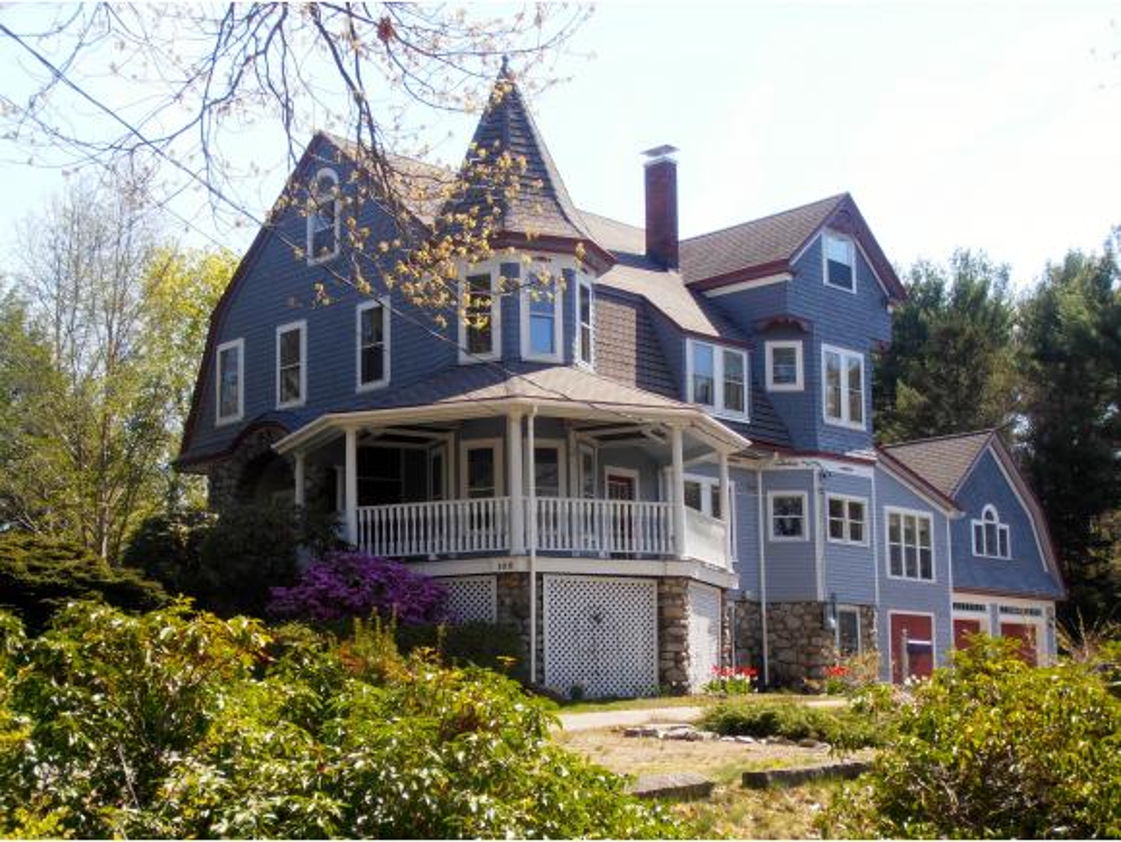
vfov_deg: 25.7
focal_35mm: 57
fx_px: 1847
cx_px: 560
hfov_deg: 33.8
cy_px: 421
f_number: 4.5
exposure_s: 1/320
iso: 80
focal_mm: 10.04
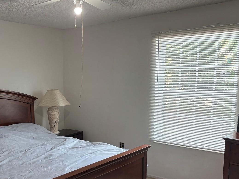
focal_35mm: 40
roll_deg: +0.3
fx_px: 276
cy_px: 114
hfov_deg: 46.2
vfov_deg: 35.7
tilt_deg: -8.1
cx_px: 85
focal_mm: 5.96
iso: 100
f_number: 1.6
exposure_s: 1/120
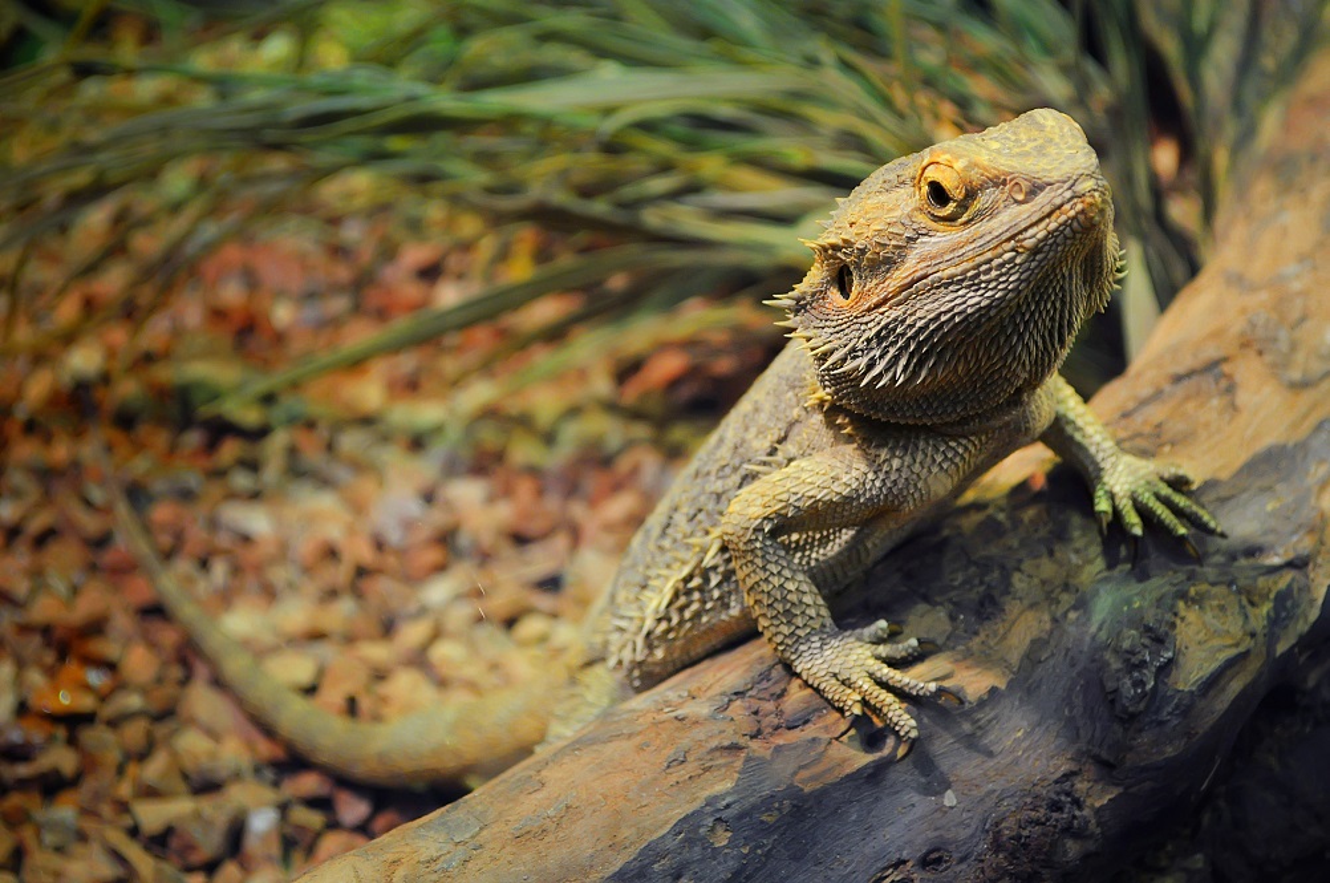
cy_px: 442
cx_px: 665
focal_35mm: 82
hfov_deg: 24.7
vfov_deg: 16.5
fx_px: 3043
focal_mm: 55
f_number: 7.1
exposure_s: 1/60
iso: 1250
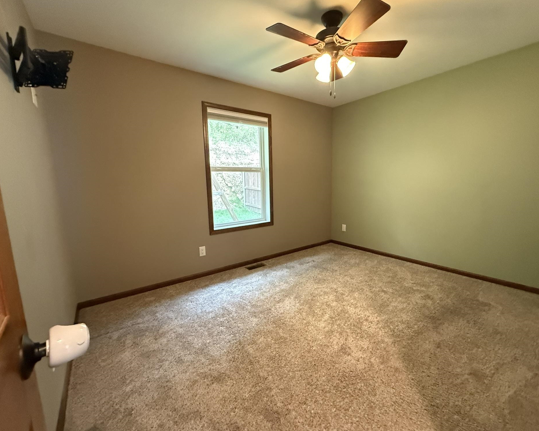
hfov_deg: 96.7
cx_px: 285
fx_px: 239
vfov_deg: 84.0
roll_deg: +0.5
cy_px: 215
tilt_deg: -8.2
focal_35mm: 15
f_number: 2.2
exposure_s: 1/60
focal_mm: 2.22
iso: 800
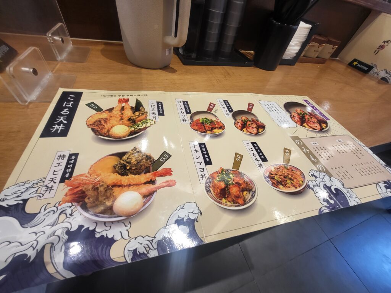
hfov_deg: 106.2
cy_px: 146
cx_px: 196
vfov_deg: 89.9
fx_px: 147
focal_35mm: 13
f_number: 2.2
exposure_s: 1/60
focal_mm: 1.74
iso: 100
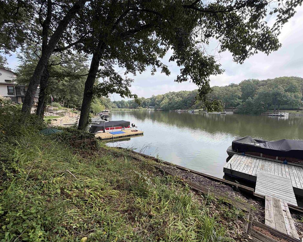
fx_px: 134
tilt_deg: -6.2
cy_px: 121
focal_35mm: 15
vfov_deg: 84.0
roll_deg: +0.2
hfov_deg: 96.7
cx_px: 160
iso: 40
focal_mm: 2.22
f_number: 2.2
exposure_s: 1/631
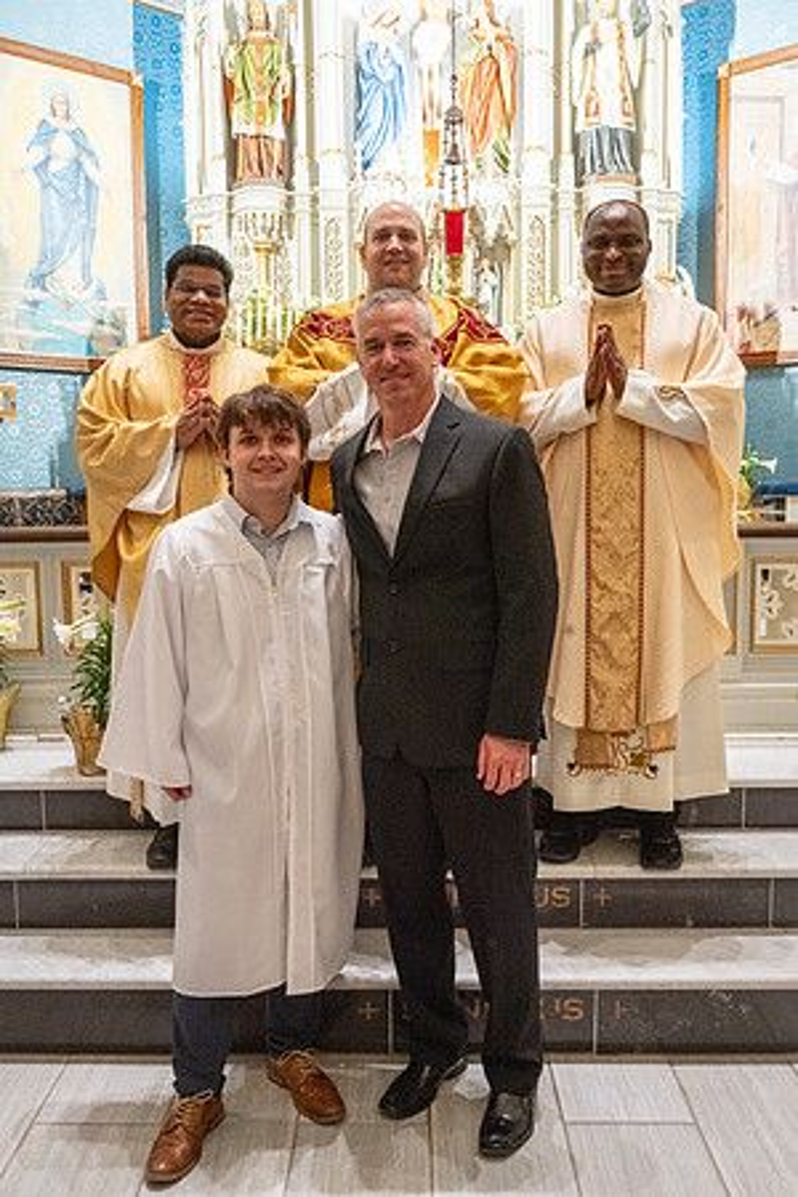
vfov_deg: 57.2
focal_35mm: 33
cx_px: 399
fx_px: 1097
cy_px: 598
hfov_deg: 40.0
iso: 5000
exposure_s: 1/60
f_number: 8
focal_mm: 33
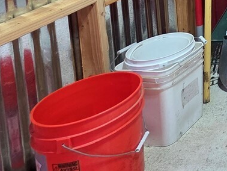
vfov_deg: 20.4
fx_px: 361
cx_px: 441
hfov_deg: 20.0
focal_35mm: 55
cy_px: -121
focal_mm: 2.2
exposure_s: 1/60
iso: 160
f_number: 1.9
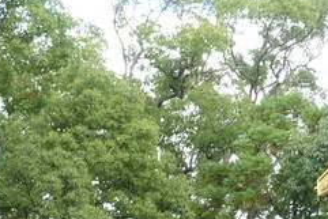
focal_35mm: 214
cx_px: 606
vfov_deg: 6.3
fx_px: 1951
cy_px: 354
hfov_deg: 9.1
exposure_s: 1/80
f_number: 5
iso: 125
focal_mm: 15.74
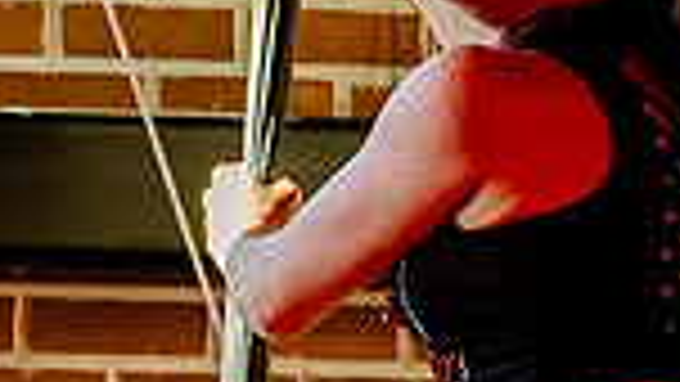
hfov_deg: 2.9
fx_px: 13634
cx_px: 366
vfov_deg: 1.6
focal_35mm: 756
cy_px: 8
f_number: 5
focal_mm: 95
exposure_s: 1/200
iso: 1600
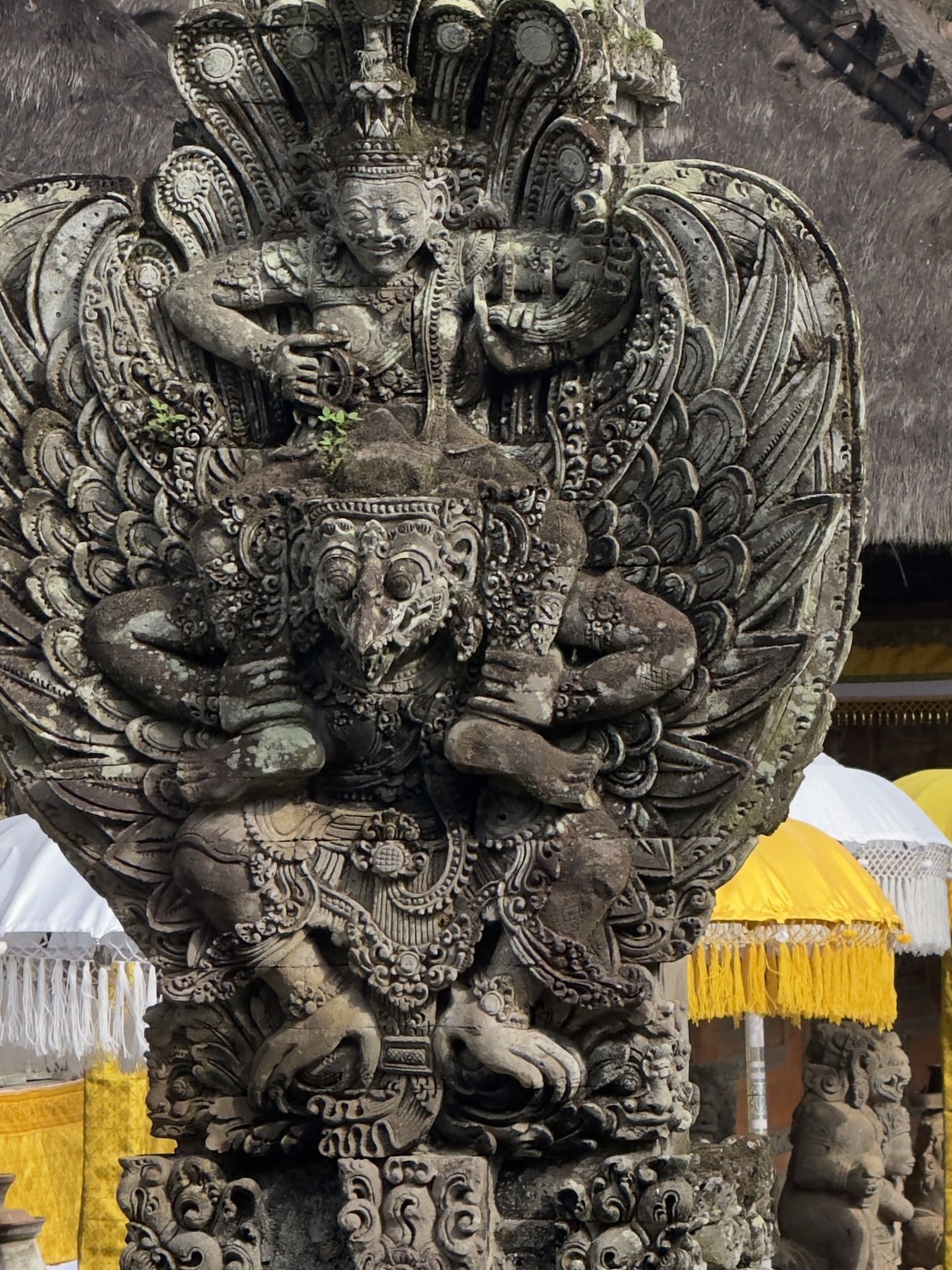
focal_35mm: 260
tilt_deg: +4.7
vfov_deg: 7.6
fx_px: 9533
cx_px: 644
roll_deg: -0.4
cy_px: 42
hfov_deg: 5.7
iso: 50
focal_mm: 15.66
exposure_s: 1/776
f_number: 2.8
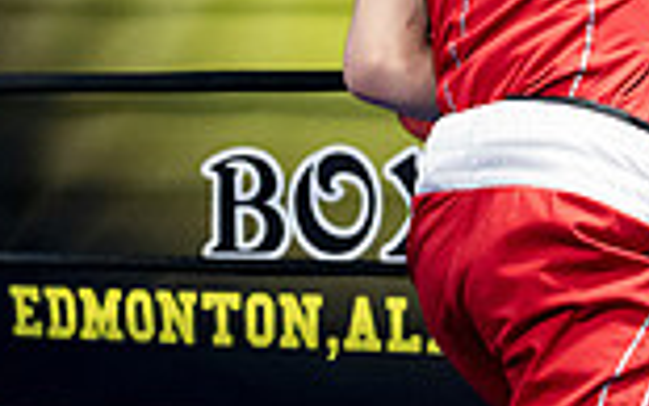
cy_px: 31
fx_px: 3415
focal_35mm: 193
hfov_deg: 10.8
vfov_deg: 6.8
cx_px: 467
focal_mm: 42
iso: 8000
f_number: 2.8
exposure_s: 1/1000
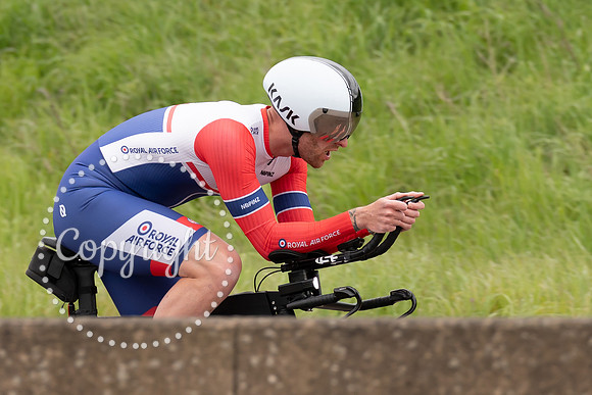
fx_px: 9966
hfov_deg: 3.4
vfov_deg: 2.3
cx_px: 360
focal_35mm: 606
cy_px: 190
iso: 320
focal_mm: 200
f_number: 4
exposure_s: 1/1000
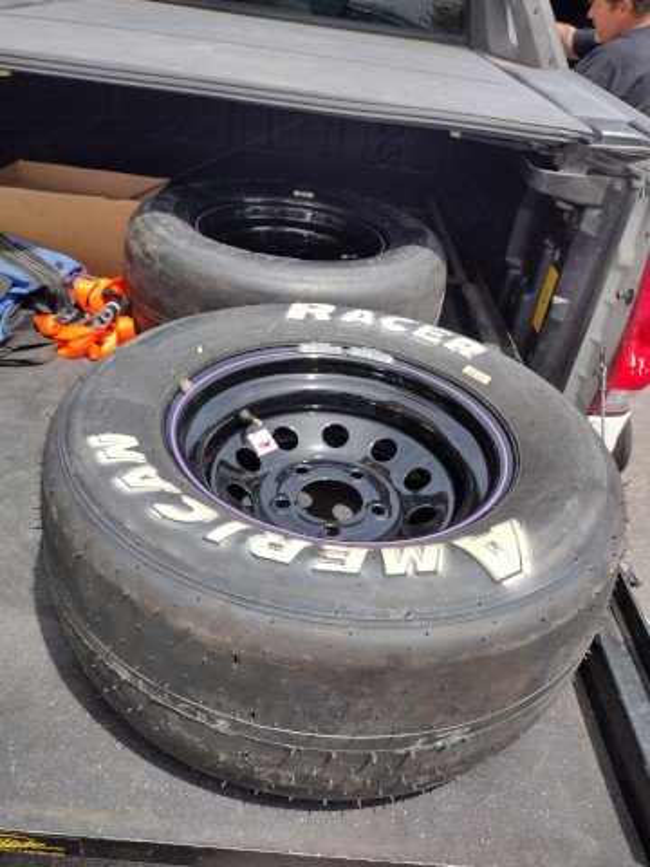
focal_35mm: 27
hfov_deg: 51.4
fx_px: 676
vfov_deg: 65.3
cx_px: 325
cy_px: 434
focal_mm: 4.71
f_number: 1.7
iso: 100
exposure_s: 1/1244
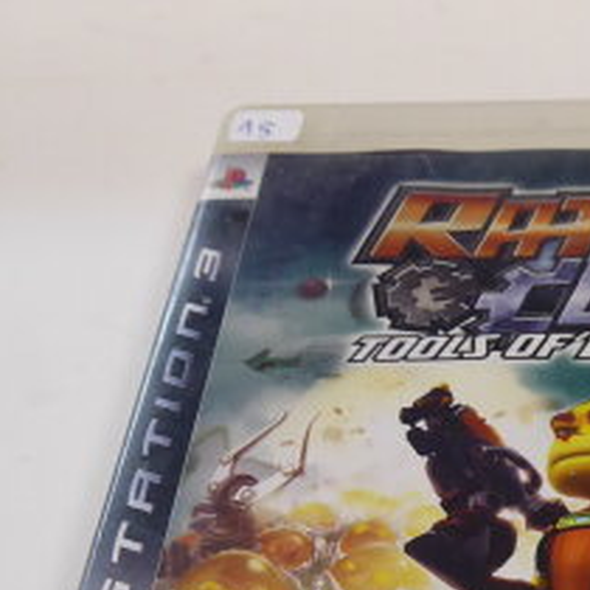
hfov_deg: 26.1
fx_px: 1215
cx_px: 565
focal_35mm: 63
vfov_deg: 25.5
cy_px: 629
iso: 250
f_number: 3.3
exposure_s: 1/60
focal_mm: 4.3
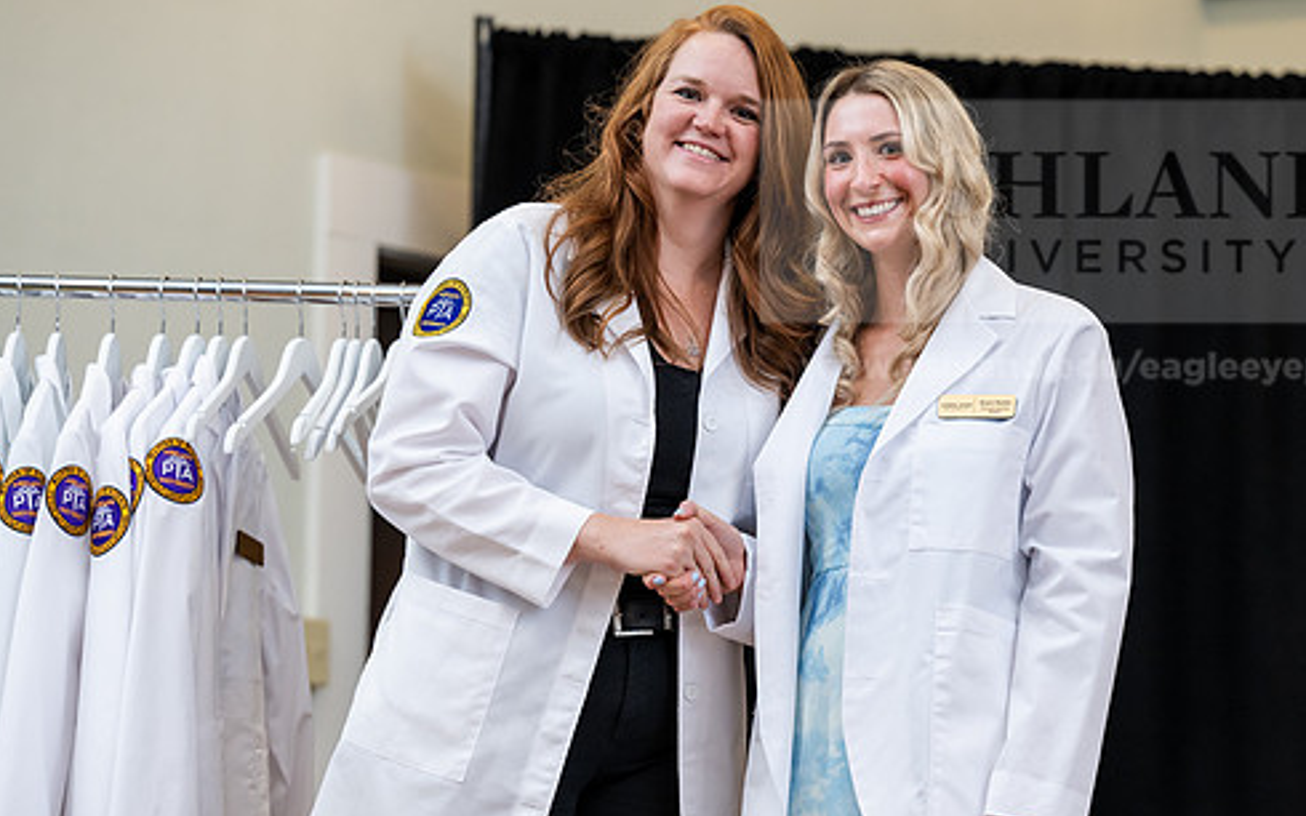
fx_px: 5587
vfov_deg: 8.3
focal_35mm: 157
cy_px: 423
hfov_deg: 13.3
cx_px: 680
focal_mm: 130
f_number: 3.5
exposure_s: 1/200
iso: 1600
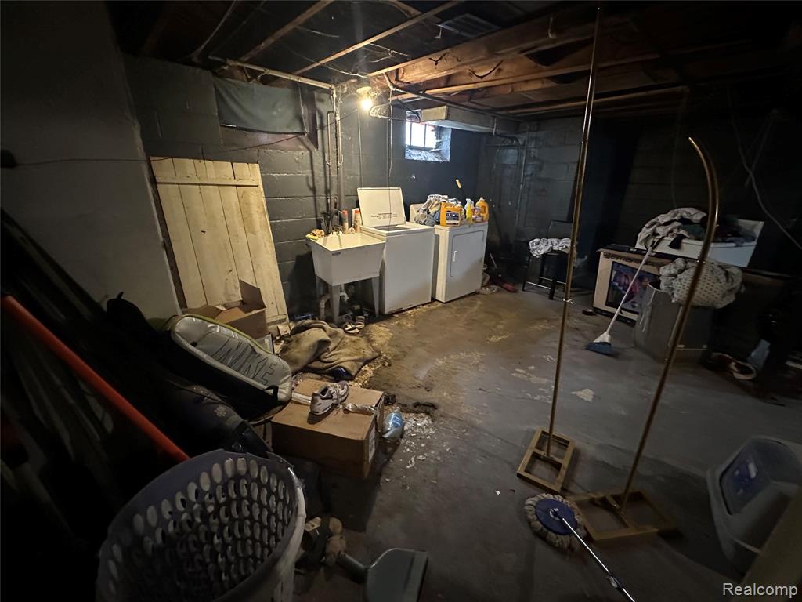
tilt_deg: -21.2
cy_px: 301
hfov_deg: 102.1
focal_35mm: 14
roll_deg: -1.4
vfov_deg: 85.7
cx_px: 401
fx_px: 324
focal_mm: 2.22
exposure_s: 1/30
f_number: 2.2
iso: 1250
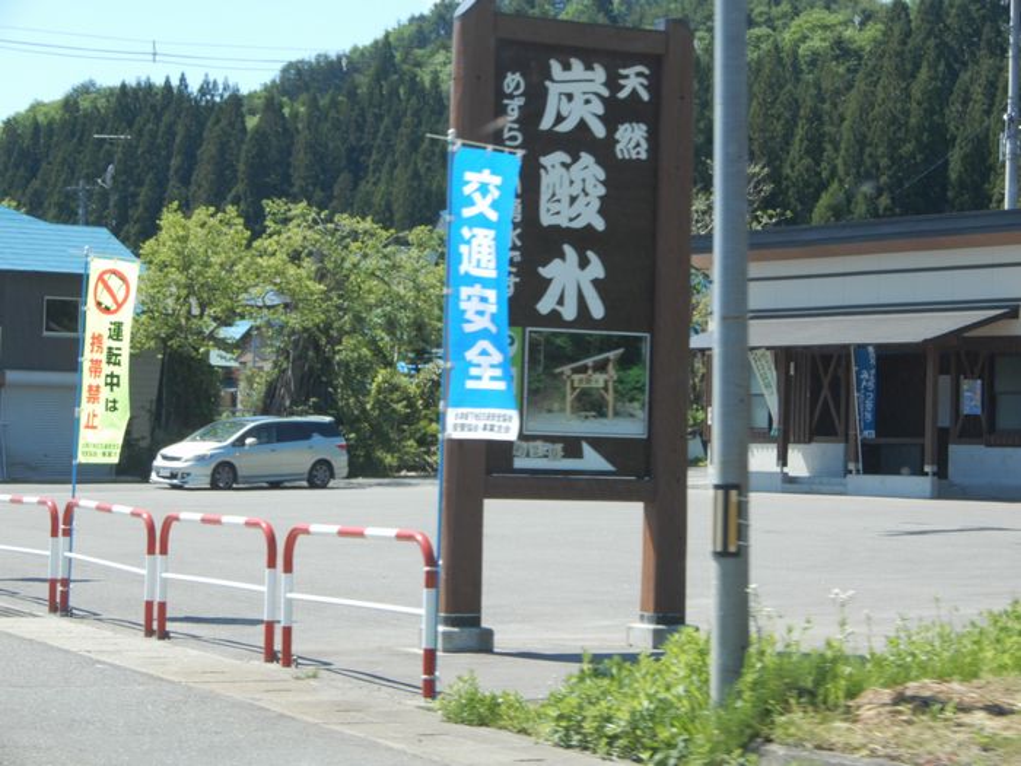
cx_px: 510
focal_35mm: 85
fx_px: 2507
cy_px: 383
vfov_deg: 17.4
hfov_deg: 23.0
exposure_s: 1/200
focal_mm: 15.2
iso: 80
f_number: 5
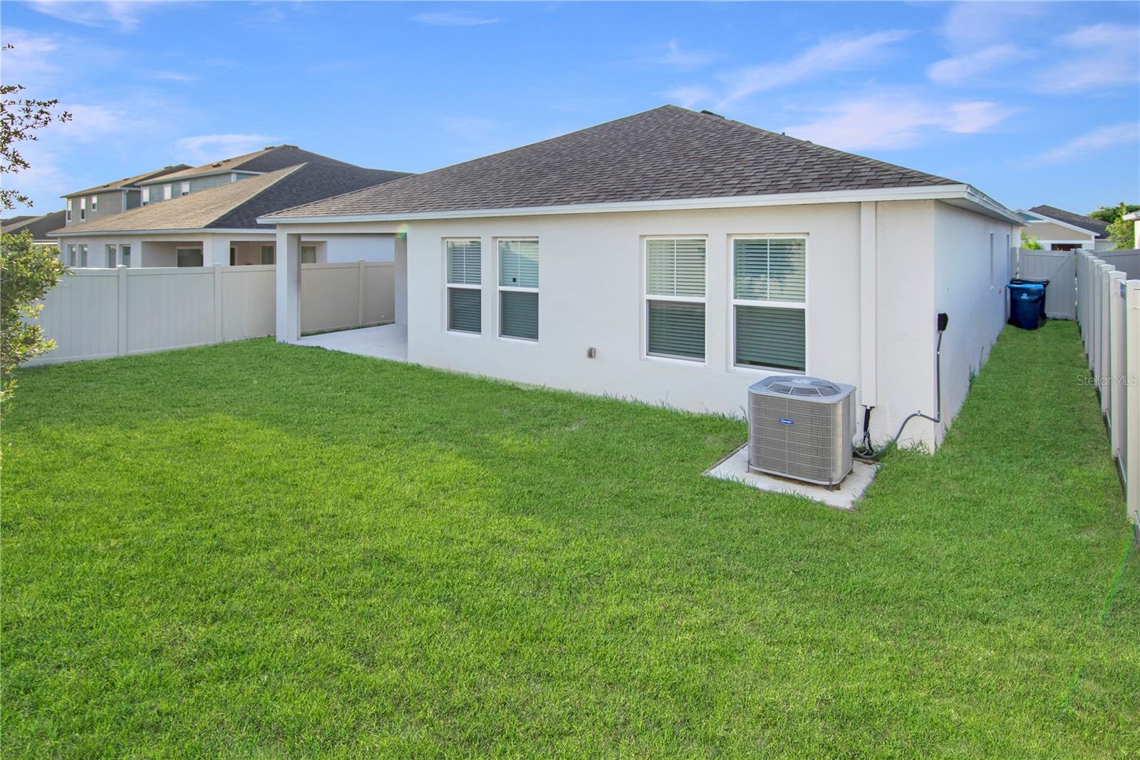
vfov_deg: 67.4
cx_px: 570
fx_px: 570
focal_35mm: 18
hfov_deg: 90.0
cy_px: 380
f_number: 7.1
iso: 100
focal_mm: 12
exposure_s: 1/200
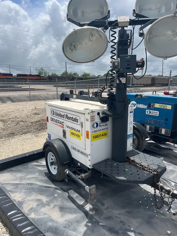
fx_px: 177
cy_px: 118
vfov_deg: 67.3
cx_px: 88
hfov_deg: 53.1
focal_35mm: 26
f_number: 1.6
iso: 50
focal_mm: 5.1
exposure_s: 1/5848
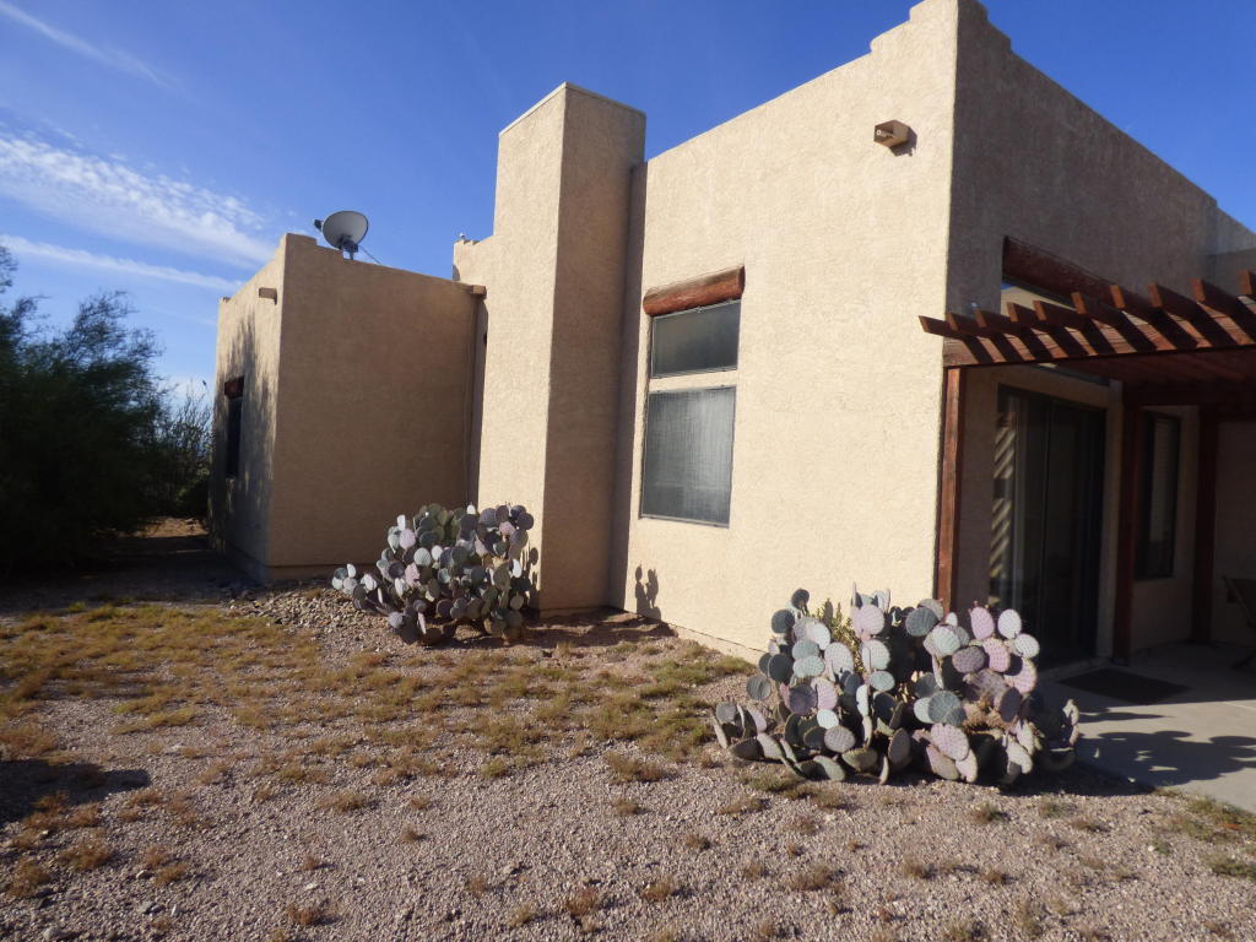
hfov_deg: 81.7
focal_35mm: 20
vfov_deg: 66.0
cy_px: 471
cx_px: 628
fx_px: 726
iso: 100
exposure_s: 1/2000
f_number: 2.8
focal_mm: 3.58
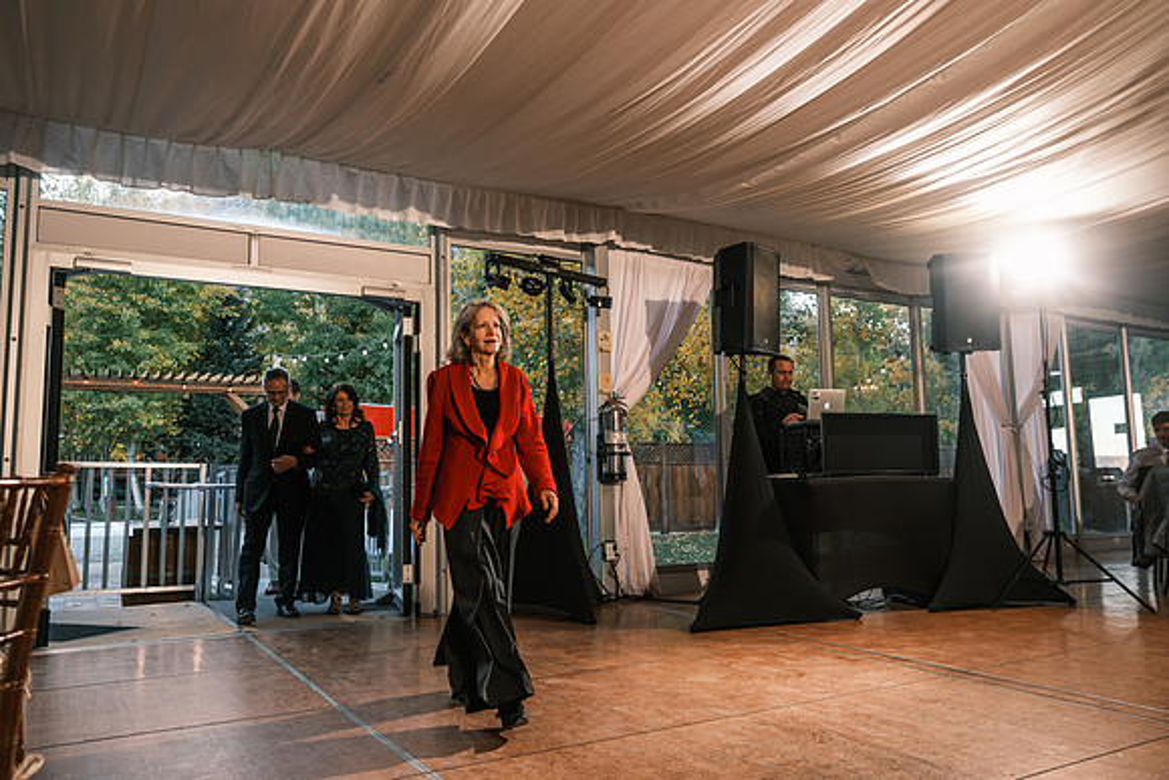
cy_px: 390
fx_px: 877
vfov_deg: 48.0
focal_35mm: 27
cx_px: 584
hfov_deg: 67.4
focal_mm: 18
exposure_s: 1/250
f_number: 2.8
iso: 400
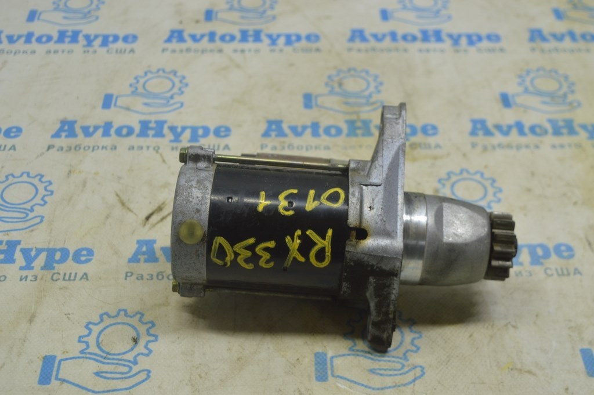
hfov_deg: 35.1
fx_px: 940
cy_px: 198
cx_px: 297
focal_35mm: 57
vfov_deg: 23.7
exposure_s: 1/40
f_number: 5.6
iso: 400
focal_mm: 38
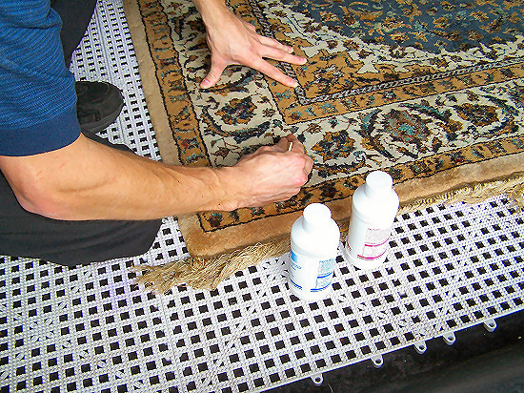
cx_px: 262
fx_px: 575
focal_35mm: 38
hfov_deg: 49.0
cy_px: 196
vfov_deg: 37.7
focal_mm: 6.3
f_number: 2.8
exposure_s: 1/125
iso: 140
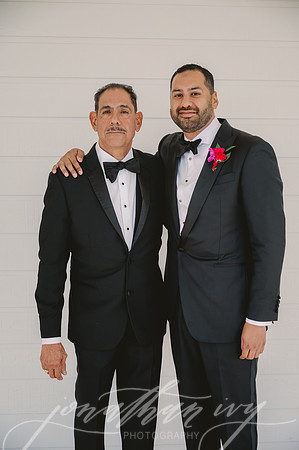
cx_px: 150
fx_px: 599
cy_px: 225
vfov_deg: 41.2
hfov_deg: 28.0
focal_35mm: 48
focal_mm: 48
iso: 50
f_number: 2.8
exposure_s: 1/250
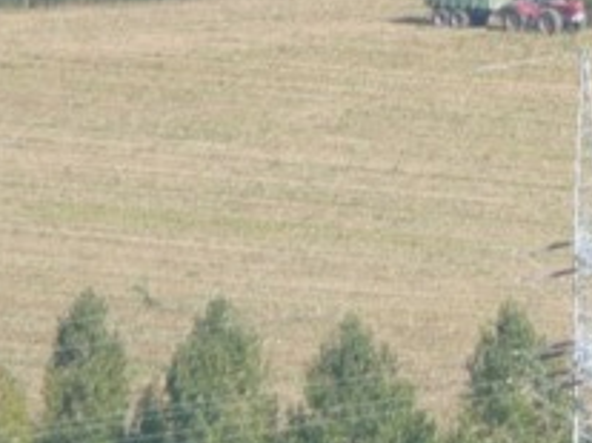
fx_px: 18494
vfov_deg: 1.4
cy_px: -11
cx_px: 518
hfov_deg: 1.8
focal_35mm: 1082
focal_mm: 47
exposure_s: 1/320
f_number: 4.9
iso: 100
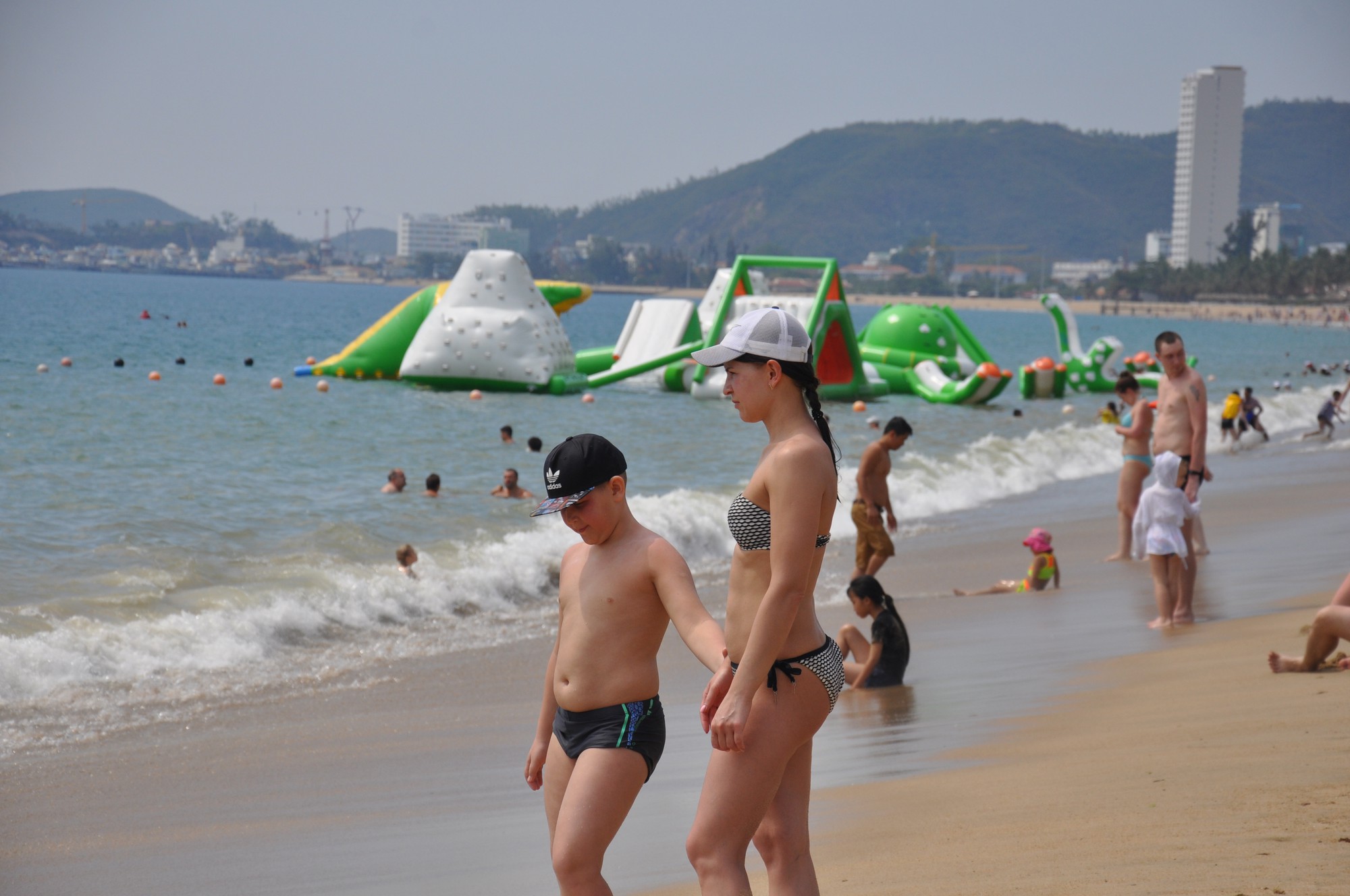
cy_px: 448
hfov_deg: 14.9
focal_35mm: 138
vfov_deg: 9.9
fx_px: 5168
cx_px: 675
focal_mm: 92
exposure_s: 1/1000
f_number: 5.6
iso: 250
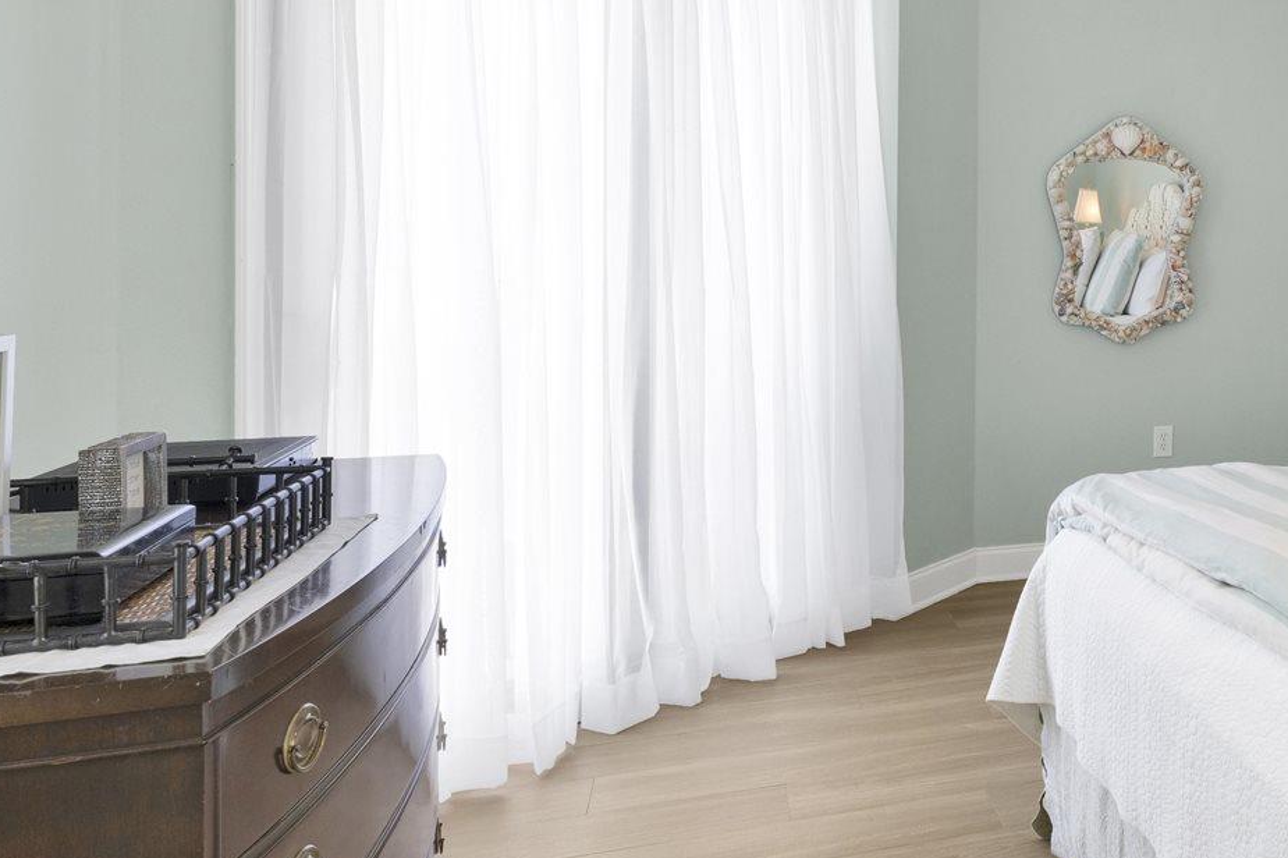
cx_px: 1210
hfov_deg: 50.4
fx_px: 1148
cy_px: 247
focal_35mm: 32
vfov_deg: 40.1
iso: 400
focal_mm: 14.5
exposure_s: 1/8
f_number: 11
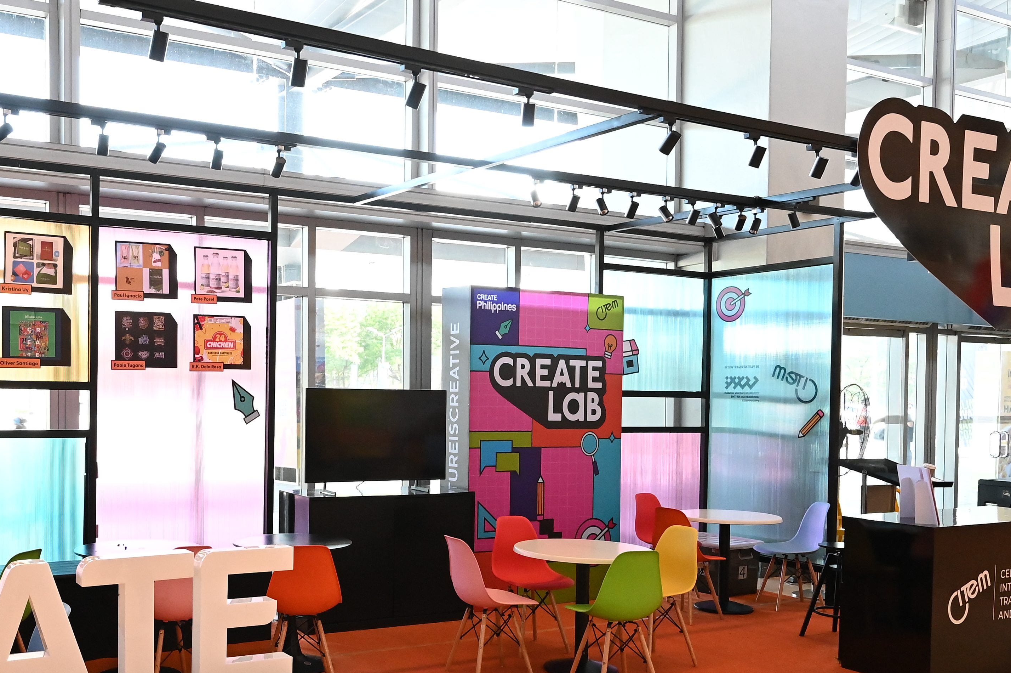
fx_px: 1010
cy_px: 412
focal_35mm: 36
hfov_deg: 51.9
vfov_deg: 36.7
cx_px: 315
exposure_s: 1/250
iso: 4000
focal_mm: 17
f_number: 4
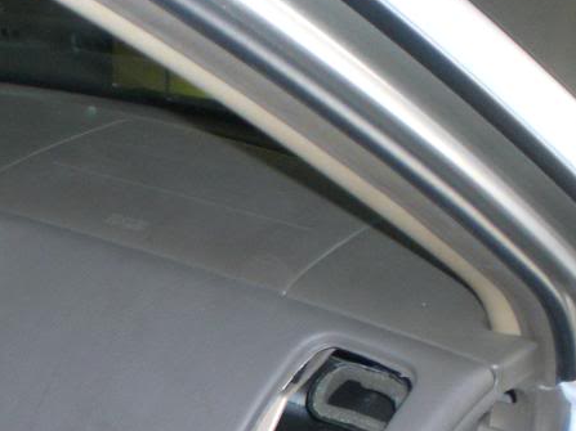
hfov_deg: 21.3
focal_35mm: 87
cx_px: -63
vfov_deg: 16.8
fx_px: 1447
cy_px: 372
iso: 200
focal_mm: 6.3
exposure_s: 1/60
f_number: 3.1
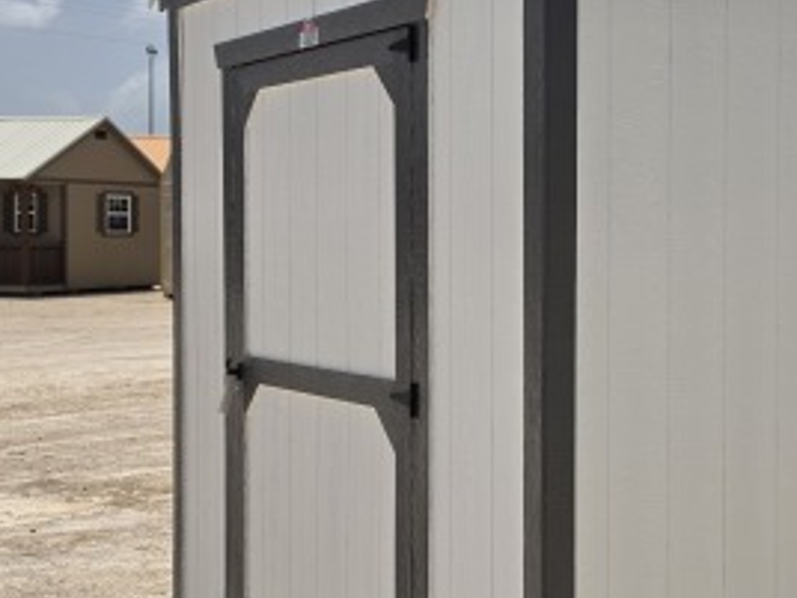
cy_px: 300
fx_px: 1266
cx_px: 616
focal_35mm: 55
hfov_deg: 34.1
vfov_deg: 26.6
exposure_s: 1/7939
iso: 32
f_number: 1.4
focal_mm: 6.5
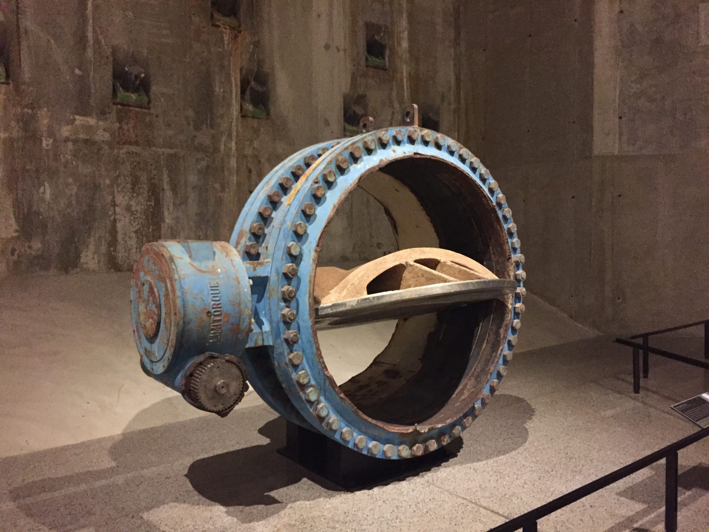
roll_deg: -0.5
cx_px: 354
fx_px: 594
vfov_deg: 48.2
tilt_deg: -2.6
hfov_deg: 61.7
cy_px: 266
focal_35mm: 29
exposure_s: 1/15
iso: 500
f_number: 2.2
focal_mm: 4.15
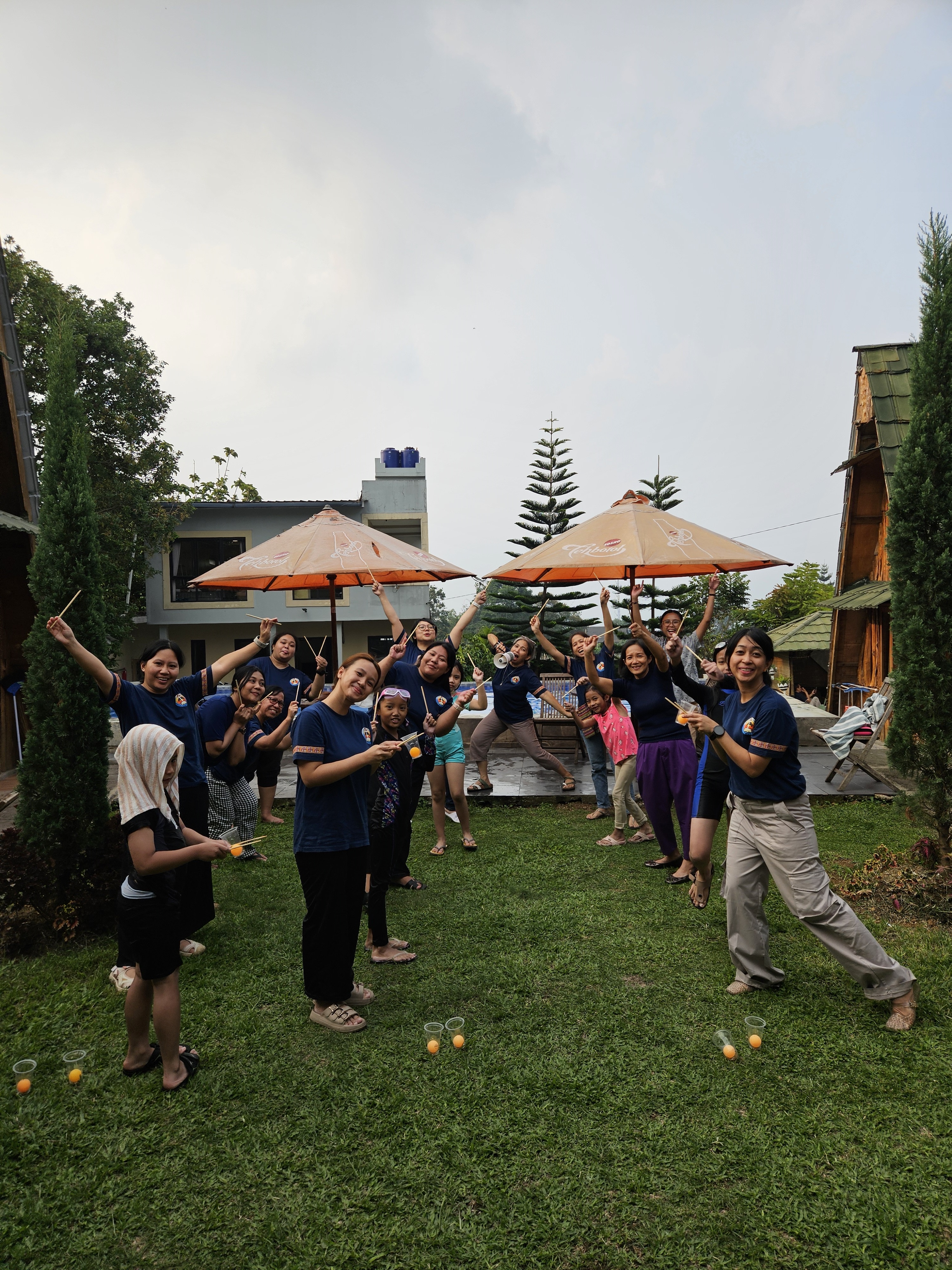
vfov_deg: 73.9
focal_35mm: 23
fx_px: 843
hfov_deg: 58.9
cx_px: 476
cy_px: 635
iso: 25
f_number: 1.8
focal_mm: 5.4
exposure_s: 1/711
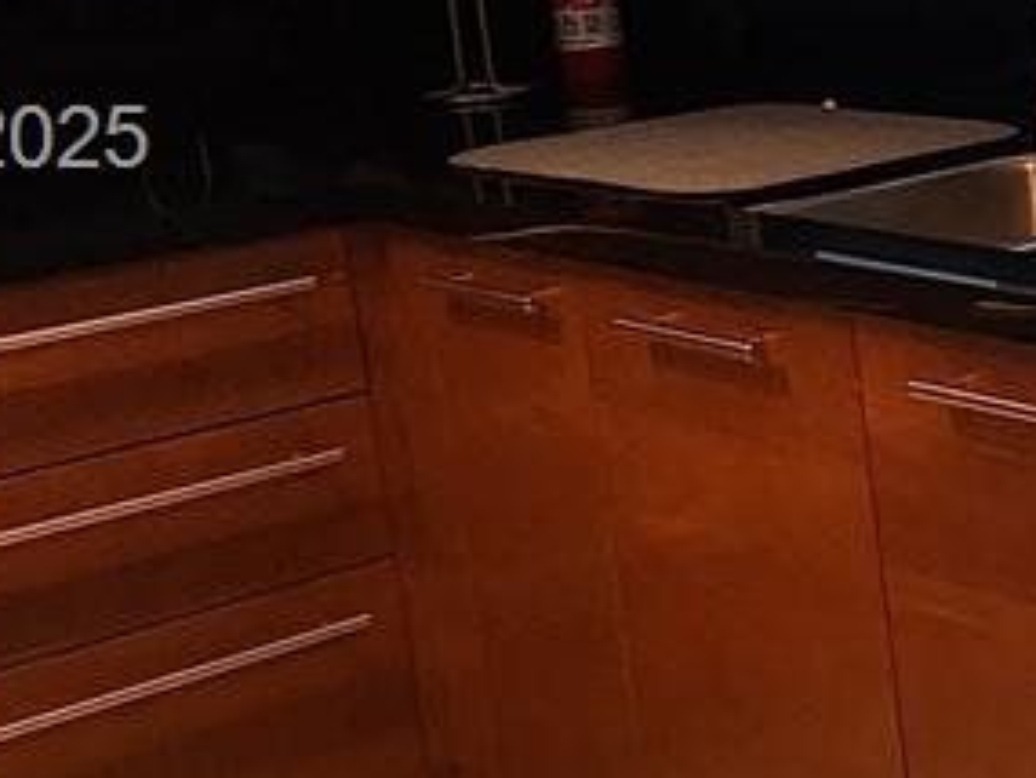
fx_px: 2186
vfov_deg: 19.9
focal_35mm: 73
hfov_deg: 19.2
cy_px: 145
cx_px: 1927
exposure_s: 1/60
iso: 200
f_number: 2.2
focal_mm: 2.2
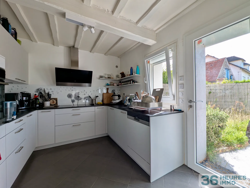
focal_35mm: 13
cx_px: 125
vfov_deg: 90.1
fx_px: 94
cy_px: 94
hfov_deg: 106.1
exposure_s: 1/259
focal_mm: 1.95
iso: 51
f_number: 2.2
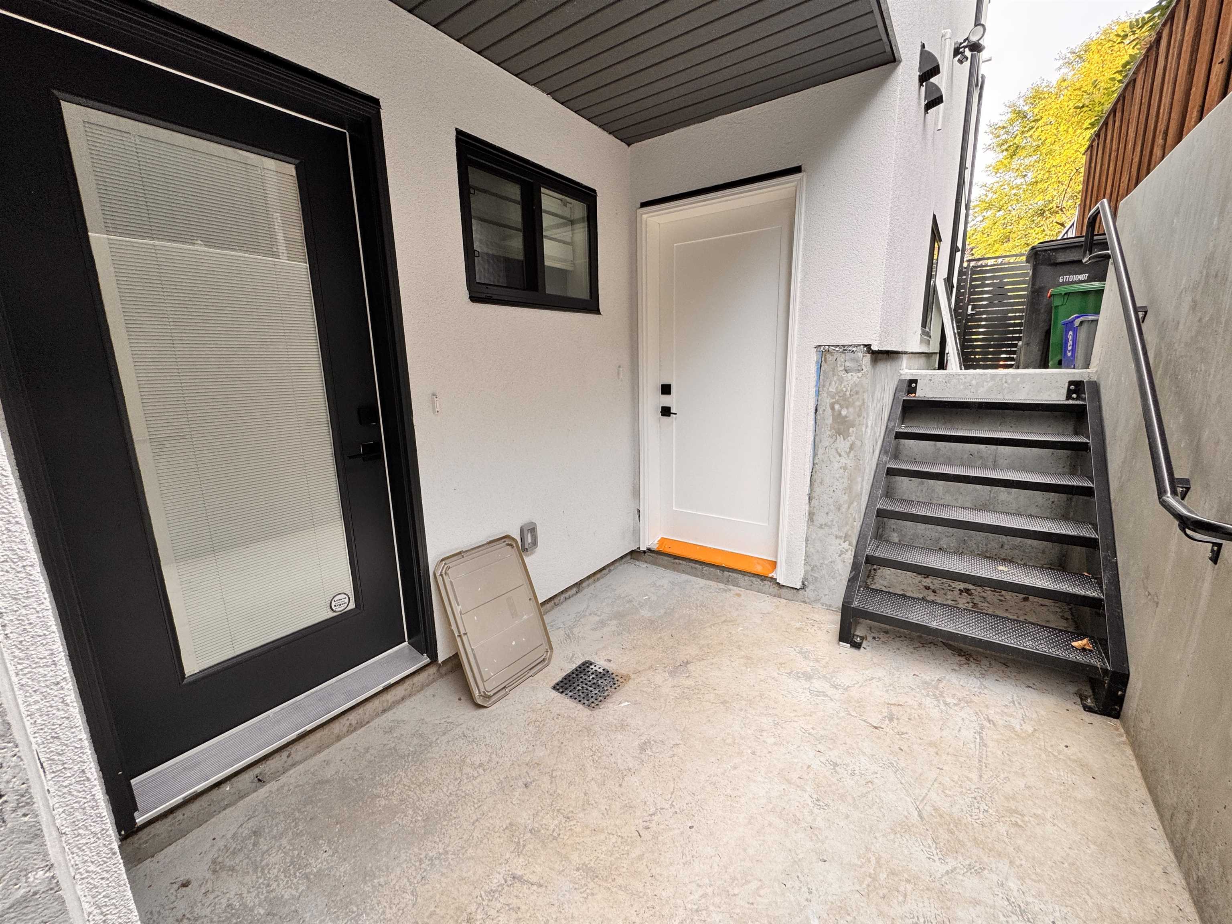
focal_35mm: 14
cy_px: 462
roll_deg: +2.1
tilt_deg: -14.0
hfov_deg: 102.1
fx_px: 498
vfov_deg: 85.7
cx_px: 616
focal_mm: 2.22
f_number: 2.2
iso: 50
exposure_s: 1/99
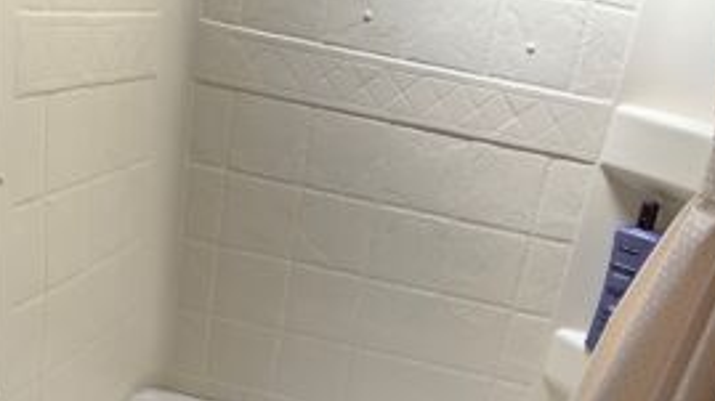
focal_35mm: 47
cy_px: 377
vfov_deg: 24.5
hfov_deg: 43.7
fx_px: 891
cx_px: 391
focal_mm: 3
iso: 16
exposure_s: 1/122
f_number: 1.8
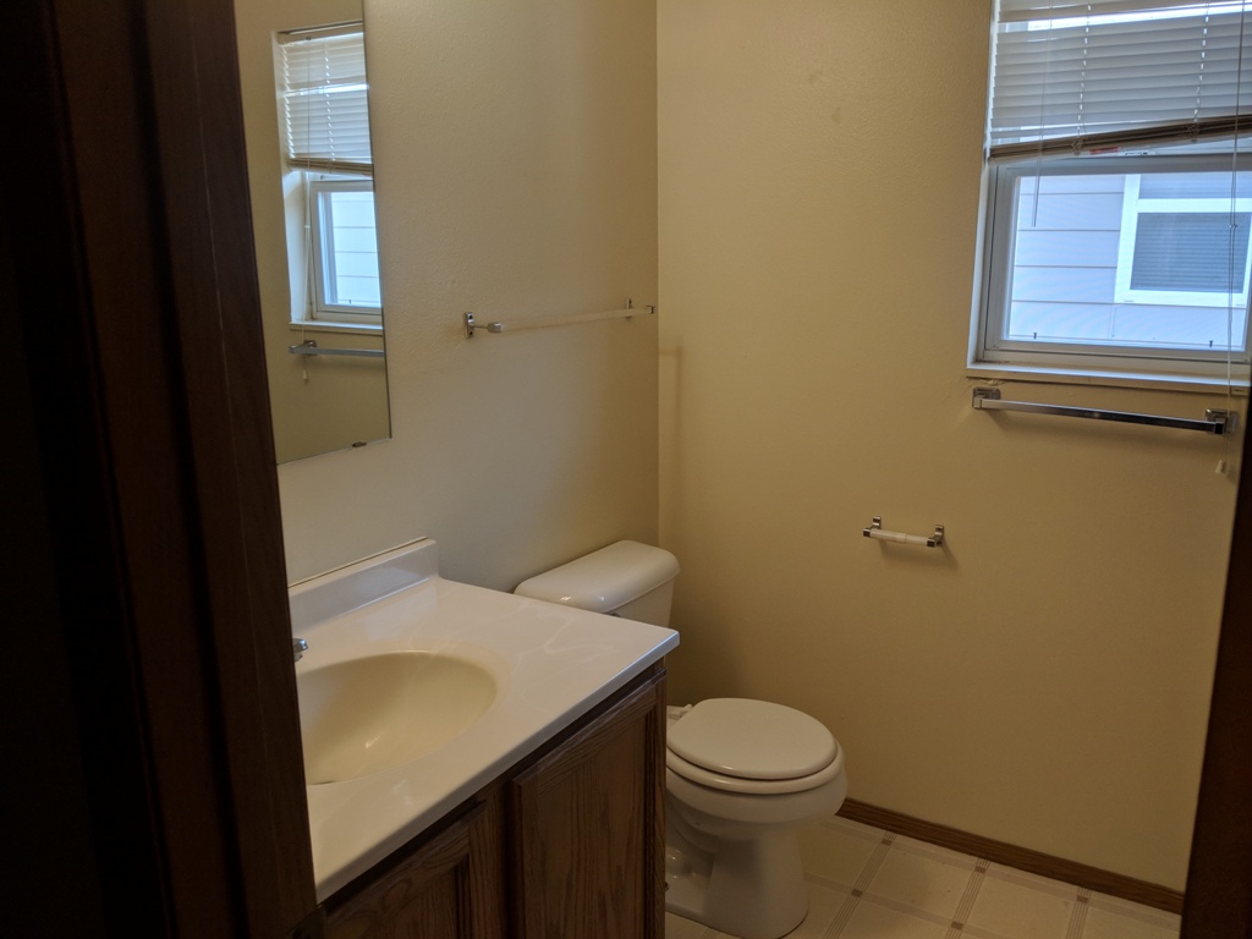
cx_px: 626
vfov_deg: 51.4
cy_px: 470
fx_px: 977
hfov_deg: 65.3
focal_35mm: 27
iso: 52
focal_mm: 4.44
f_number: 1.8
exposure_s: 1/120
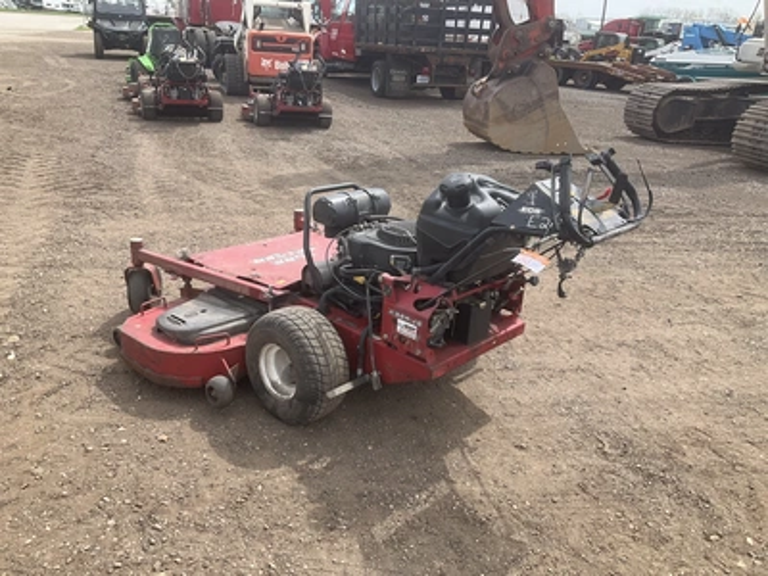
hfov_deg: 61.7
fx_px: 643
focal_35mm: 29
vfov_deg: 48.2
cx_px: 384
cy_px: 288
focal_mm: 3
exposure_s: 1/962
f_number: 1.8
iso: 25
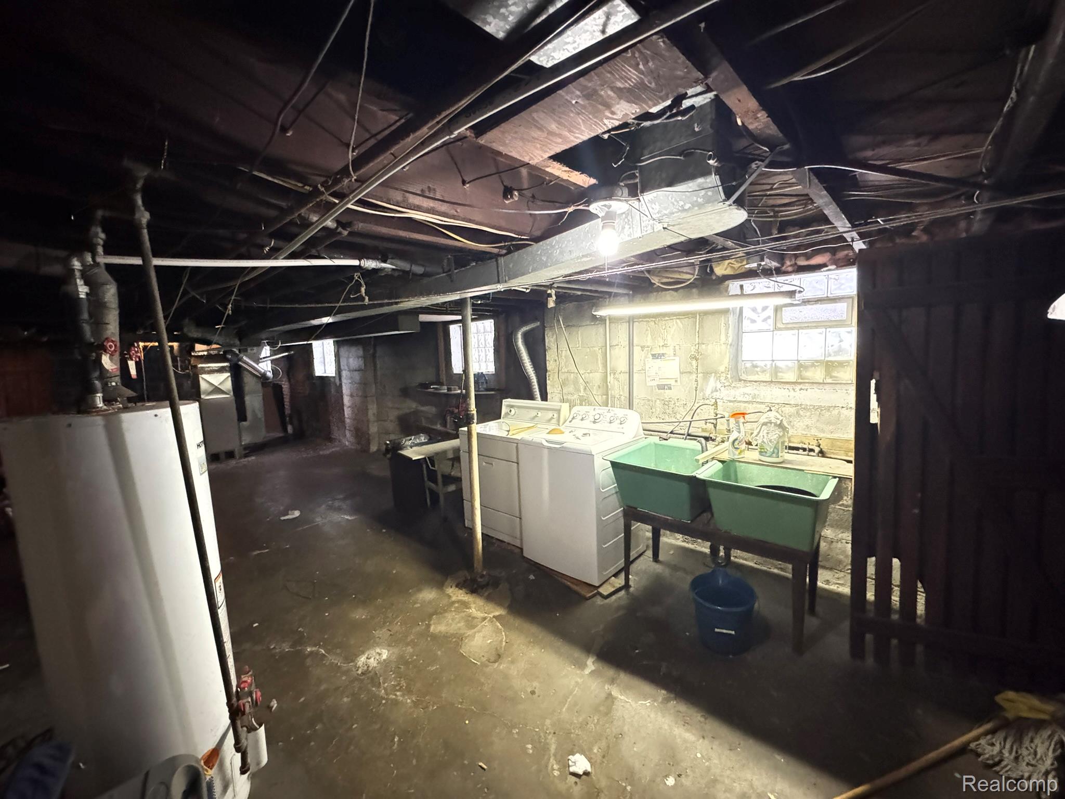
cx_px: 532
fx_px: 431
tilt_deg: -6.5
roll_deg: +2.0
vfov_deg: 85.7
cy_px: 400
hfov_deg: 102.1
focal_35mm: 14
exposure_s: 1/30
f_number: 2.2
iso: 2000
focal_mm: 2.22
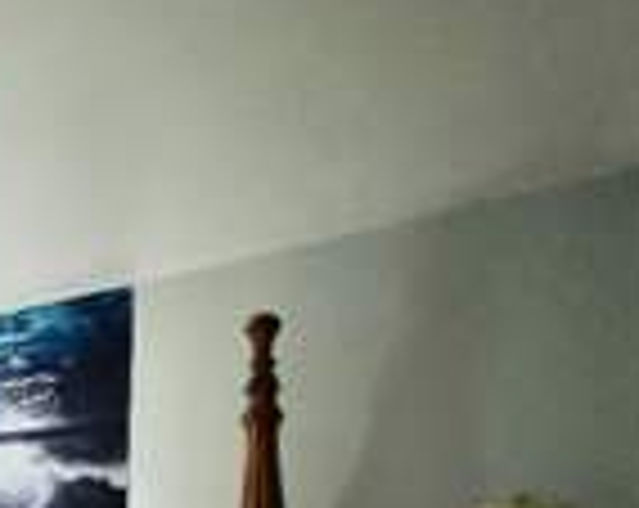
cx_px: -342
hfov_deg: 27.5
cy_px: 609
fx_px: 812
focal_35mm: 43
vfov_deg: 29.8
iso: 800
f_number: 1.8
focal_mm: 1.57
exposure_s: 1/60
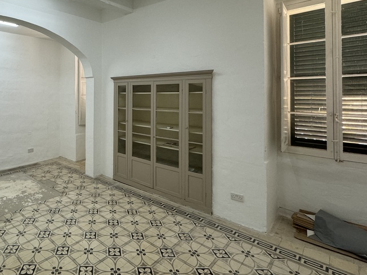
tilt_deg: +0.8
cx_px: 100
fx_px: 233
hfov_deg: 72.0
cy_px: 93
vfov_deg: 59.8
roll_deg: -0.8
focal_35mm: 22
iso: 125
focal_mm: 2.22
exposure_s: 1/100
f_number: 2.2
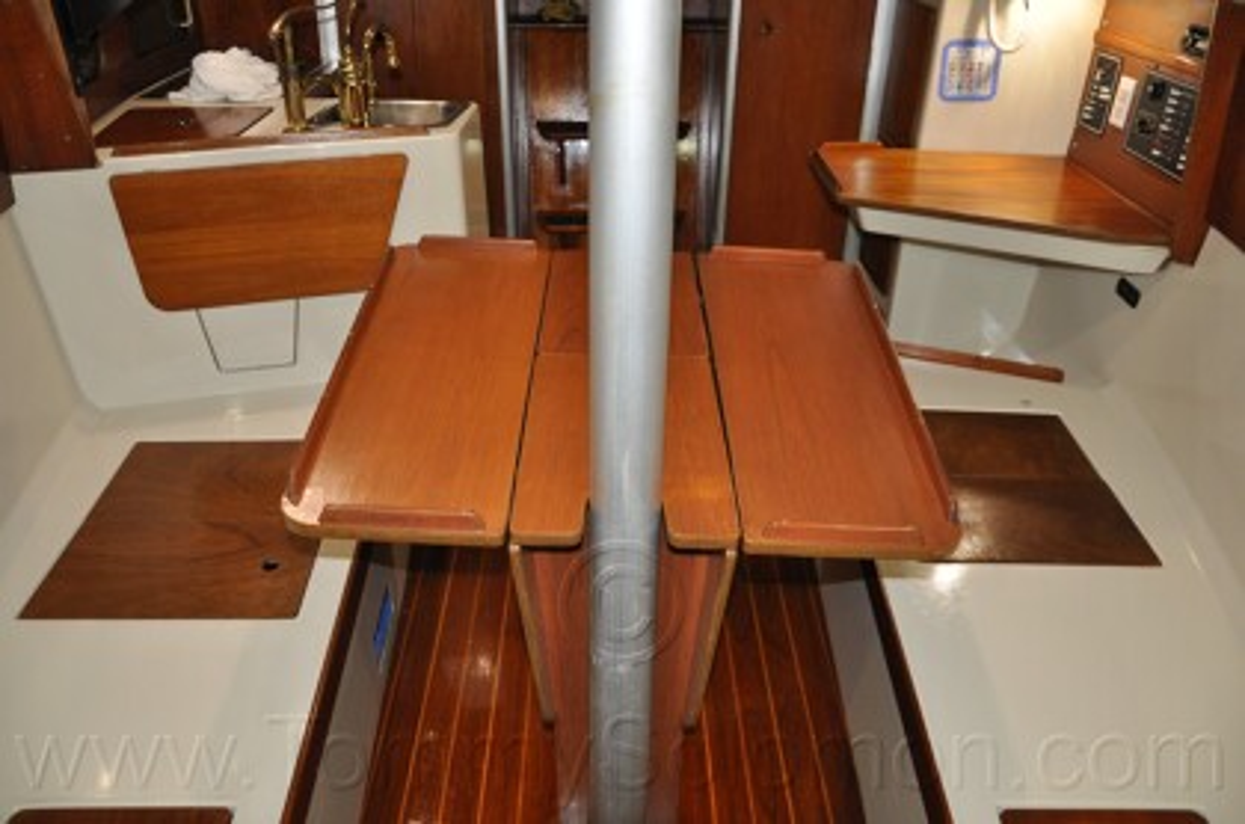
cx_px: 622
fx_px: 932
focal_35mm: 27
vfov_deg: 47.7
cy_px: 412
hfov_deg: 67.5
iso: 800
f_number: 3.5
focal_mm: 18
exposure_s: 1/60
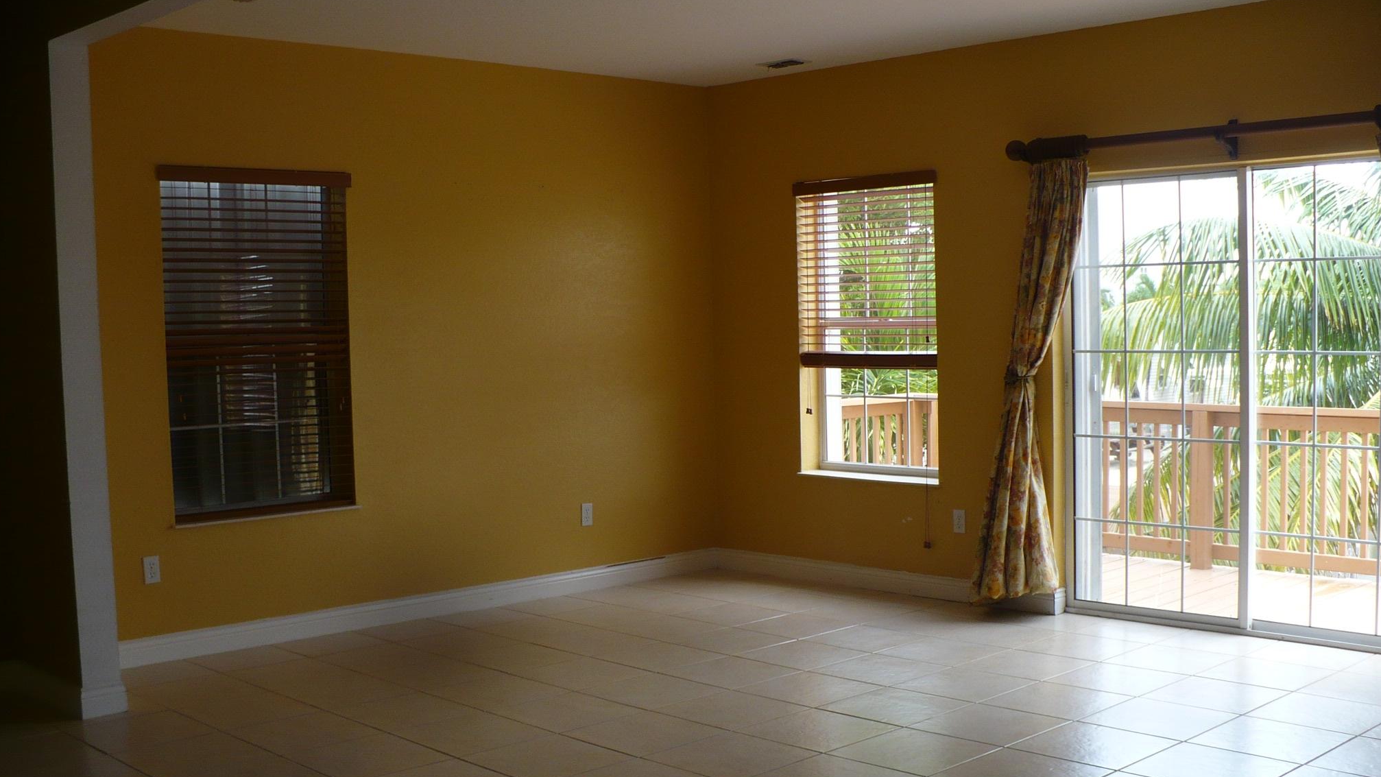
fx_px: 1501
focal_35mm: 41
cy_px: 446
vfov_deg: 29.0
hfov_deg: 49.4
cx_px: 681
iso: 100
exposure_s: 1/100
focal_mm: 6.1
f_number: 2.8
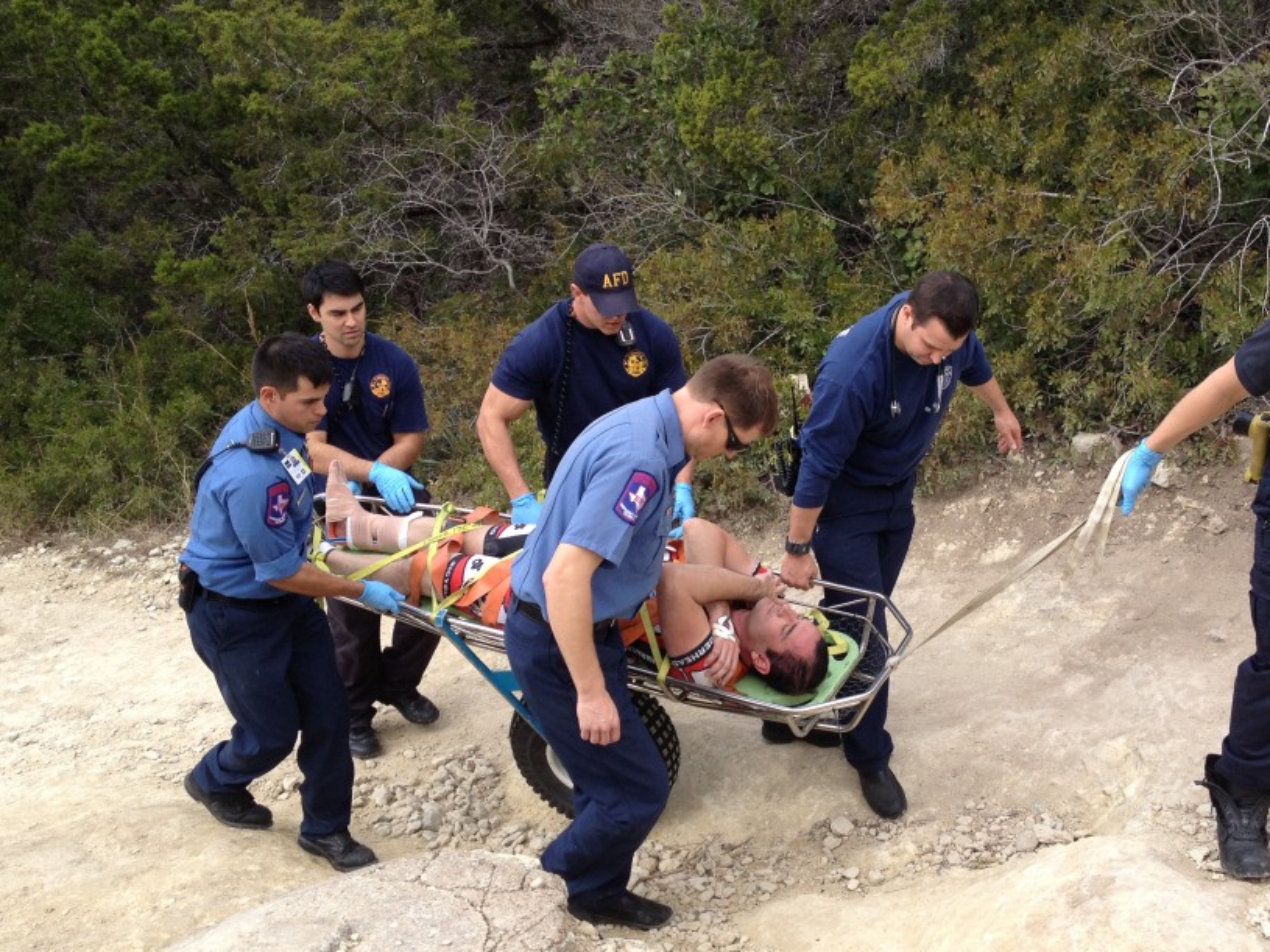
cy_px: 527
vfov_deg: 32.8
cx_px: 767
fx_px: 1614
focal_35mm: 44
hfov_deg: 42.7
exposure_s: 1/516
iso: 50
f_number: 2.4
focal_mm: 4.28
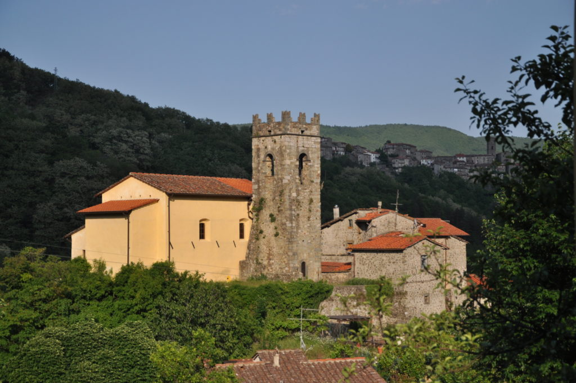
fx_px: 1079
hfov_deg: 29.9
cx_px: 288
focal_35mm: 68
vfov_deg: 20.1
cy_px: 192
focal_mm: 45
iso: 400
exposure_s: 1/3200
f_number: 4.8
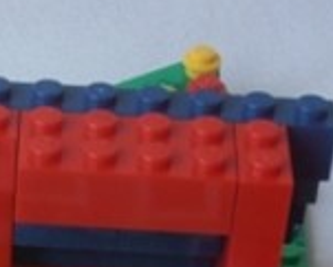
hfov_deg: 8.9
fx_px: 2120
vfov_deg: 7.0
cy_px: 533
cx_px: -40
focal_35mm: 215
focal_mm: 6.61
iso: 80
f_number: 3.9
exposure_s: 1/60
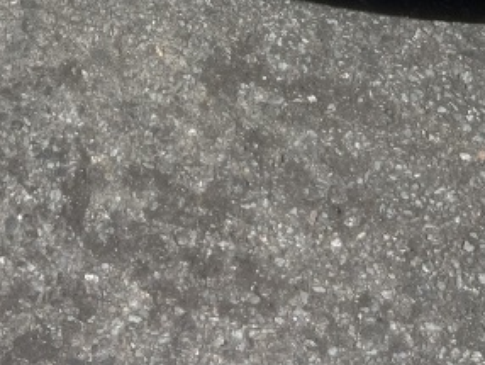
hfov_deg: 17.7
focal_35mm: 109
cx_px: 27
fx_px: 1528
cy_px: -353
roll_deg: -0.5
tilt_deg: -42.3
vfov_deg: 12.1
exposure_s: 1/3571
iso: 50
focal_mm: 5.7
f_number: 1.5
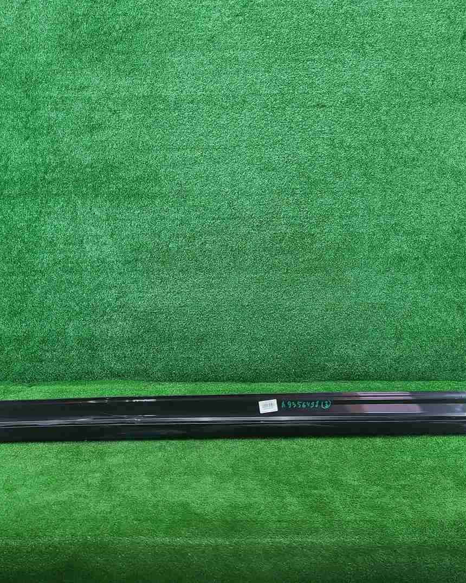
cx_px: 230
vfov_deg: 52.8
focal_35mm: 34
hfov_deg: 43.4
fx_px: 586
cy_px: 291
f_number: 1.8
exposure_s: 1/50
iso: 165
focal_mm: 5.4
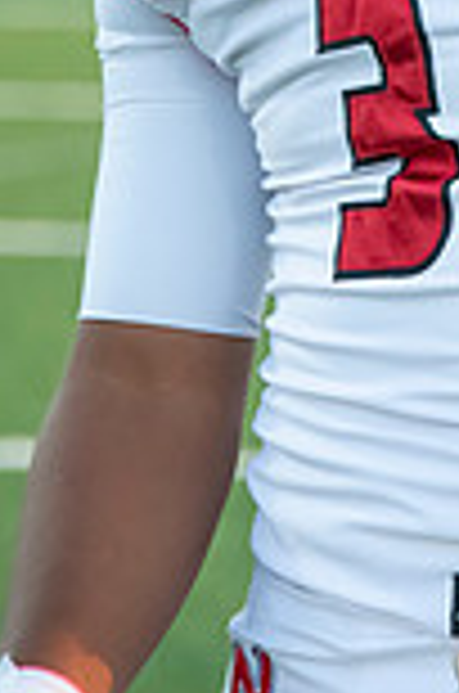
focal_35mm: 527
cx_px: 522
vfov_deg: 3.9
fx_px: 10124
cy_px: -122
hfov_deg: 2.6
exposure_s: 1/1000
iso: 2000
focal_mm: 180
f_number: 5.6
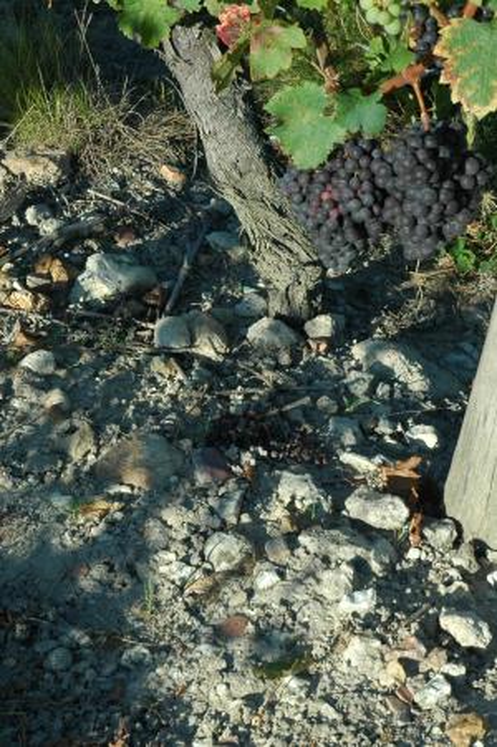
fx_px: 1431
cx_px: 248
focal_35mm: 69
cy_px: 374
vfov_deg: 29.3
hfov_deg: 19.7
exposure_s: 1/350
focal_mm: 46
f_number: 11
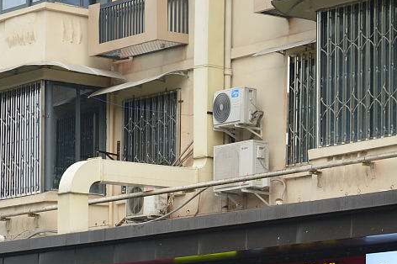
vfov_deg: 7.6
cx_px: 323
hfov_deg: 11.5
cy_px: 320
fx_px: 1962
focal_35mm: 178
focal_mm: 70
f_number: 3.2
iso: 100
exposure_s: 1/200
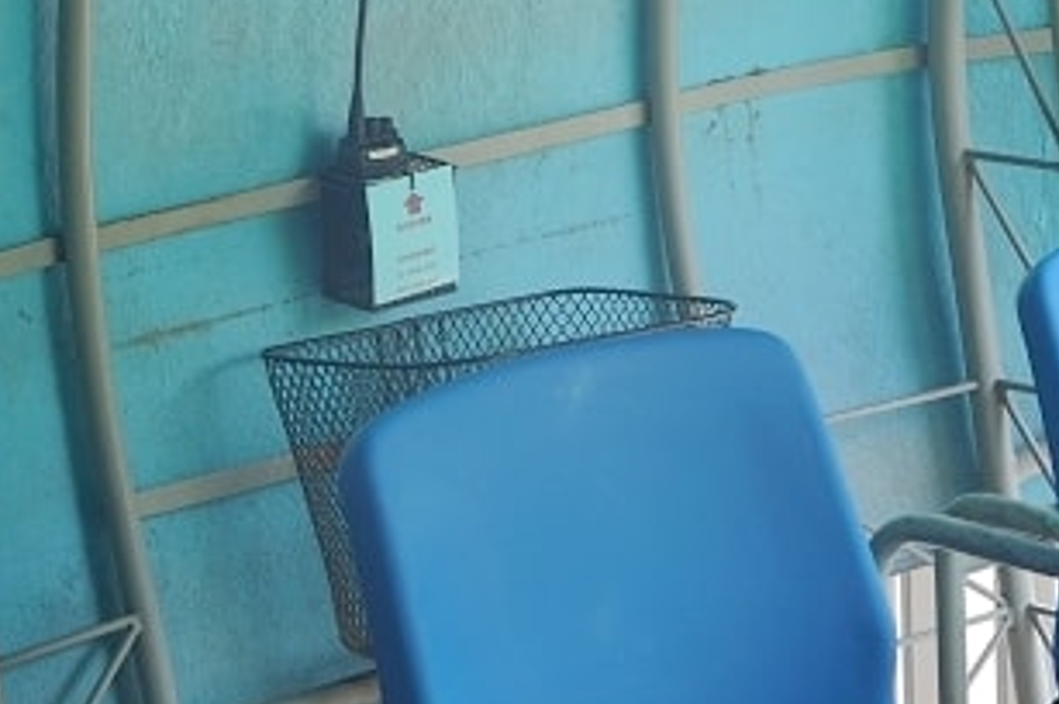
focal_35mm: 137
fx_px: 4026
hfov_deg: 14.9
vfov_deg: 10.0
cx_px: 762
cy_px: 138
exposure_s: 1/60
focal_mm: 35
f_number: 4
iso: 200
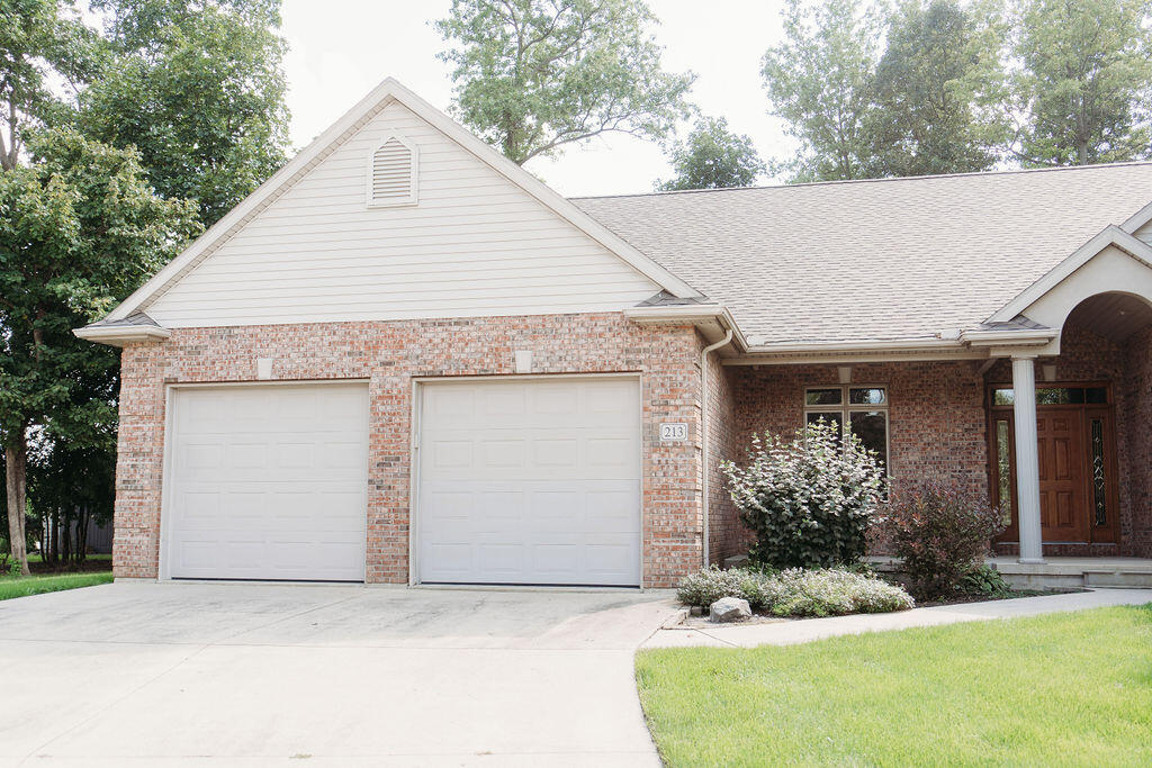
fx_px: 1120
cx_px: 576
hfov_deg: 54.4
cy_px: 384
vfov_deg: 37.9
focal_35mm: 35
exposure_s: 1/400
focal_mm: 35
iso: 100
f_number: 2.5
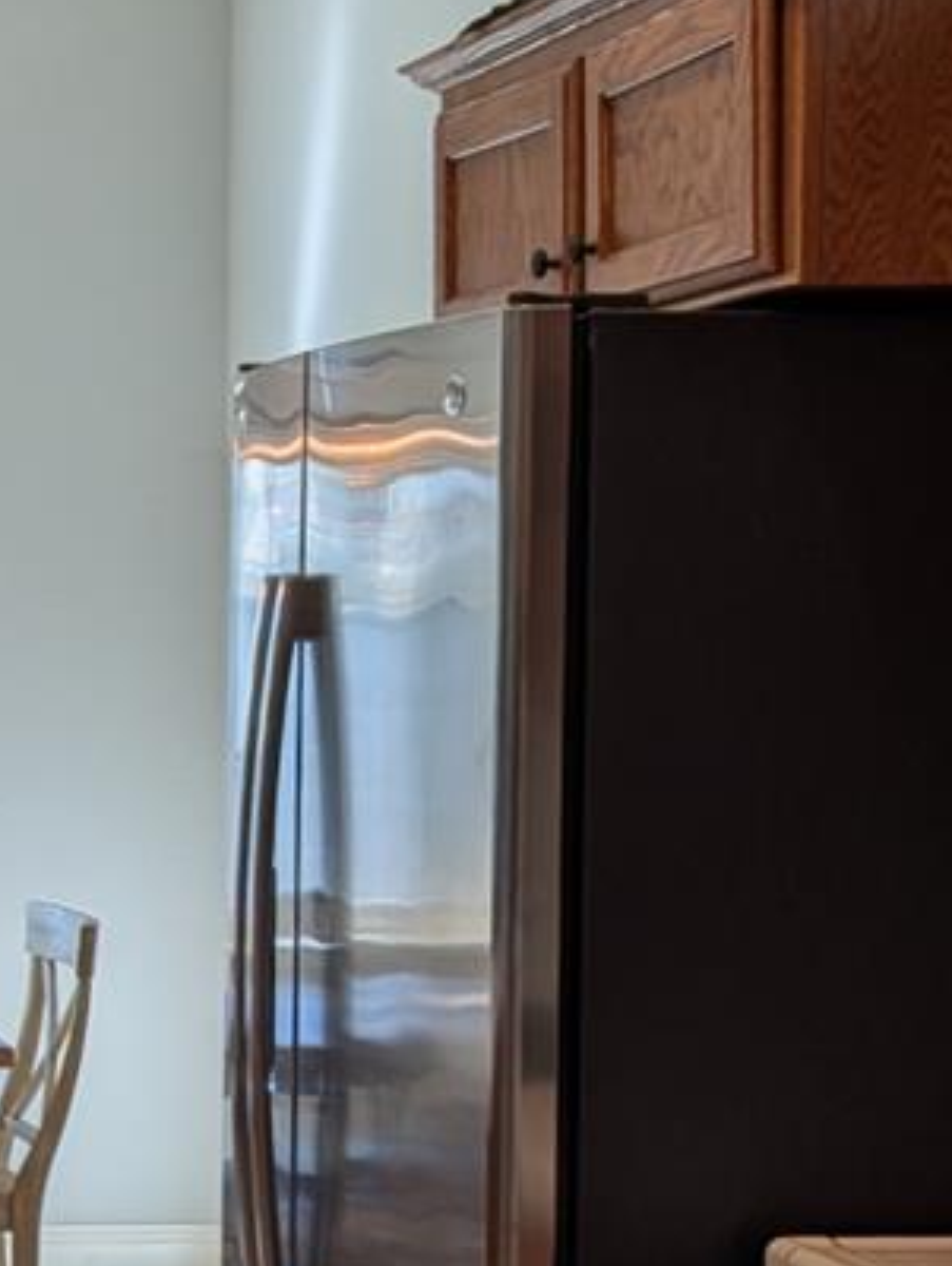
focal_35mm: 90
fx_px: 3293
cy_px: 733
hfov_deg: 15.2
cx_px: -501
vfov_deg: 21.7
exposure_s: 1/552
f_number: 1.68
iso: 19
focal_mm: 6.9
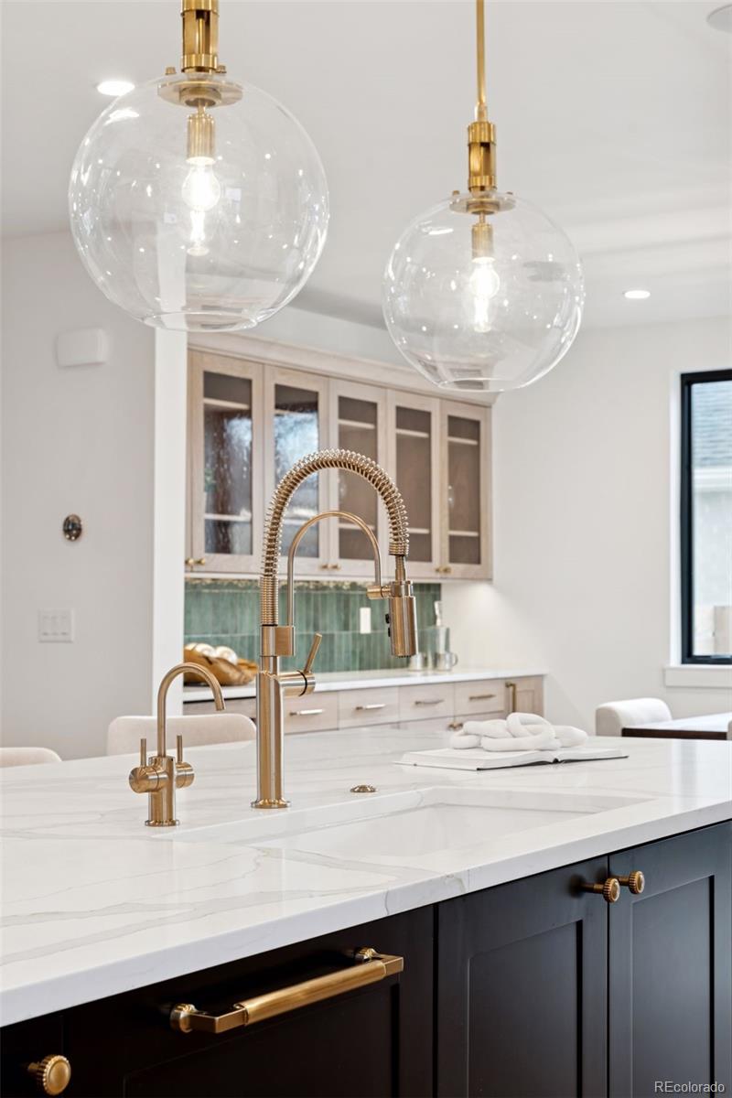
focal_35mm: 55
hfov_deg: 24.6
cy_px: 549
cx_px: 366
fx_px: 1677
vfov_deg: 36.2
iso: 400
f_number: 10
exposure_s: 1/15
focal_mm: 55
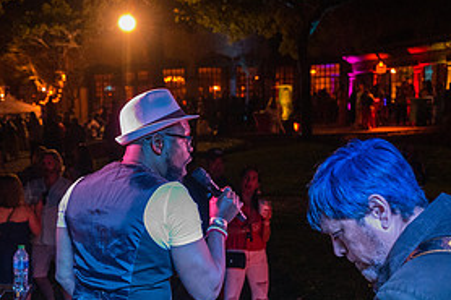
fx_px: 626
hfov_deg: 39.4
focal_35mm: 50
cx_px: 170
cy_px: 230
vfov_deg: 26.6
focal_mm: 24
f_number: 2.8
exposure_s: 1/640
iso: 8000
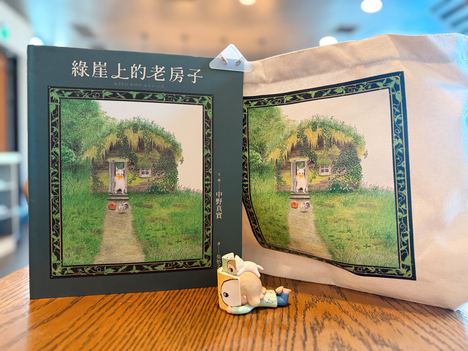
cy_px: 176
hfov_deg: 71.6
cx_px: 234
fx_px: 324
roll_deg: -0.5
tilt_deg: -1.8
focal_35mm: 24
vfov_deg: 56.8
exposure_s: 1/60
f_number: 1.78
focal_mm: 6.76
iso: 500
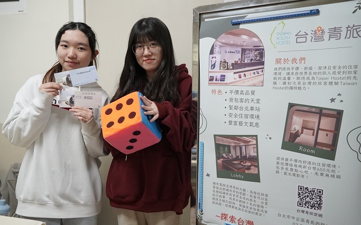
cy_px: 111
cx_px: 175
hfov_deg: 64.6
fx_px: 285
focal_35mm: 29
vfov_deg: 43.2
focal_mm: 18
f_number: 4
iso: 3200
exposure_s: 1/160
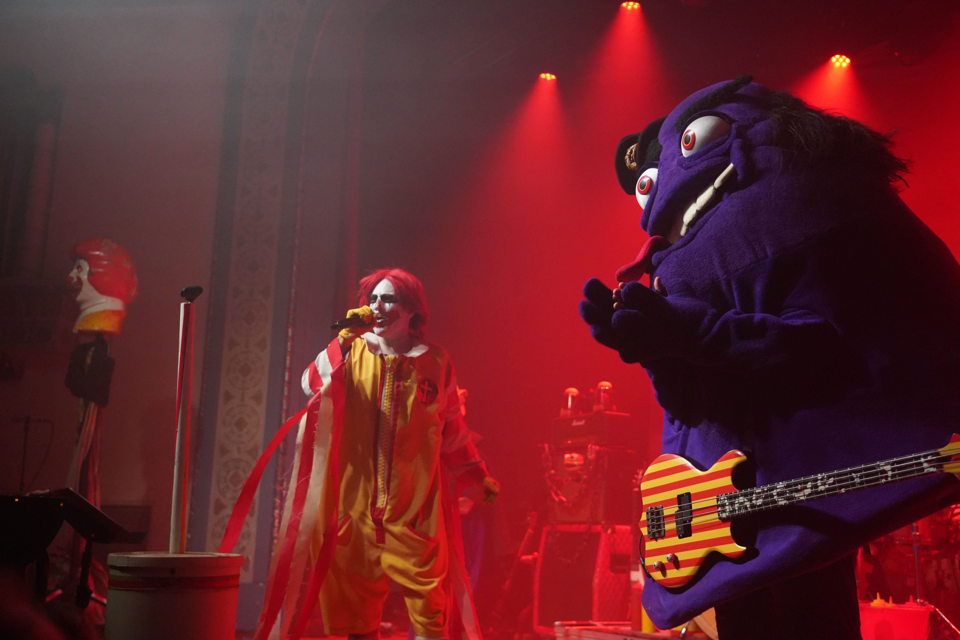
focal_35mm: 39
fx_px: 1040
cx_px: 480
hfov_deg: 49.6
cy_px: 320
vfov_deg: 34.2
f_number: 4
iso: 10000
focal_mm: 39
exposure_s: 1/160
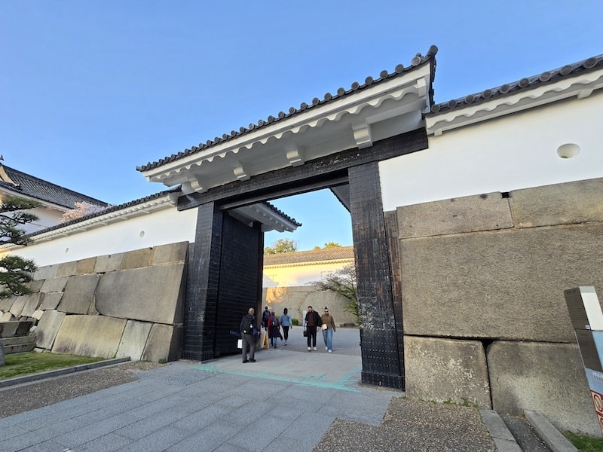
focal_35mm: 13
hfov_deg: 106.2
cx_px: 302
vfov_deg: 89.9
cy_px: 226
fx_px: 226
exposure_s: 1/294
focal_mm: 2.2
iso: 50
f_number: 2.2
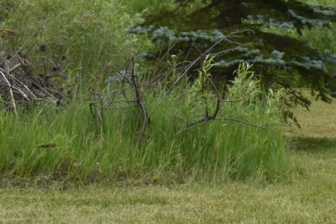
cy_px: 254
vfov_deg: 5.7
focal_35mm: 241
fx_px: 2253
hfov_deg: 8.5
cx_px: 345
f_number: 22
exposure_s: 1/100
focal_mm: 55
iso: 640
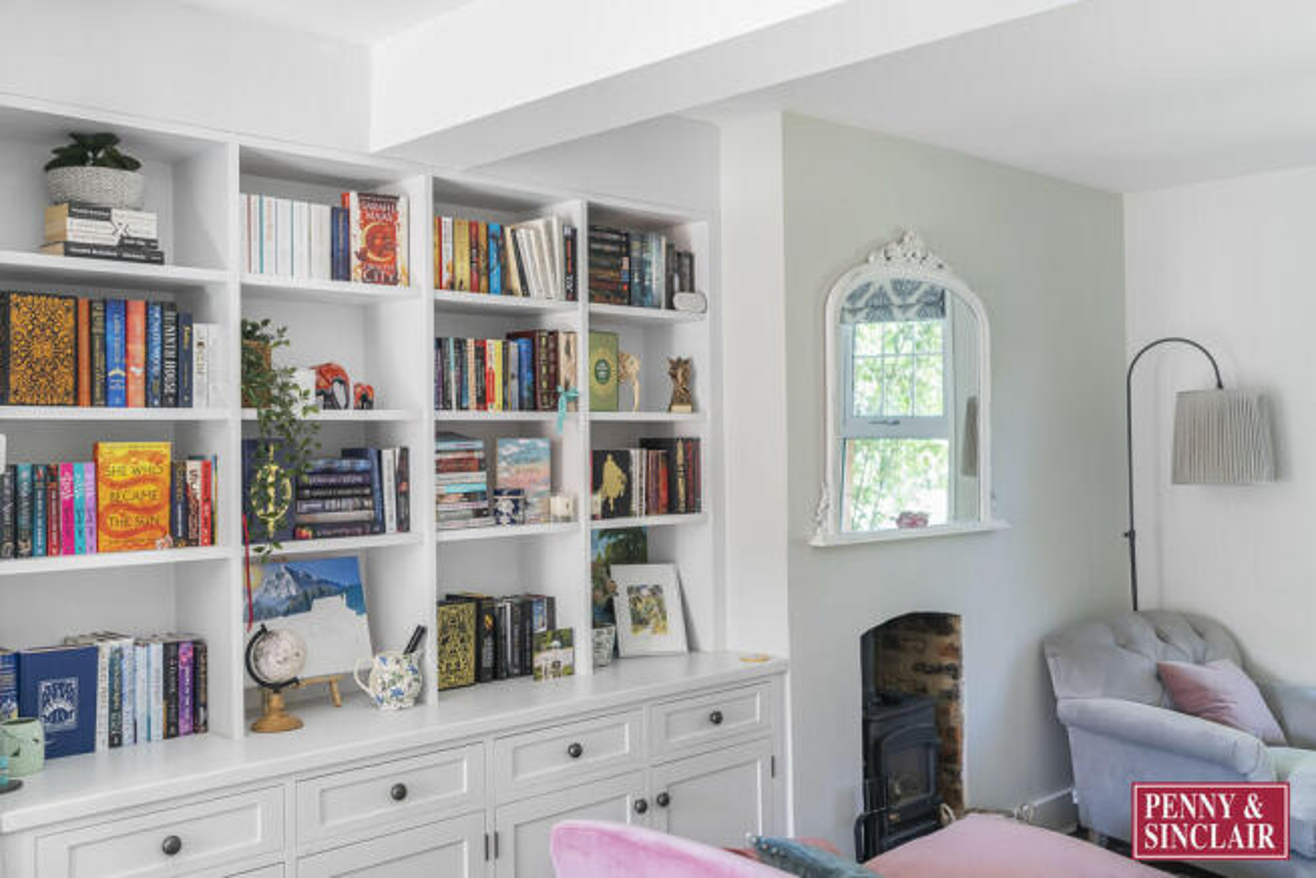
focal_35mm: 35
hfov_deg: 54.4
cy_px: 439
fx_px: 1280
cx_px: 658
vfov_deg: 37.9
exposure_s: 1/40
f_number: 2.8
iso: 400
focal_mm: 35
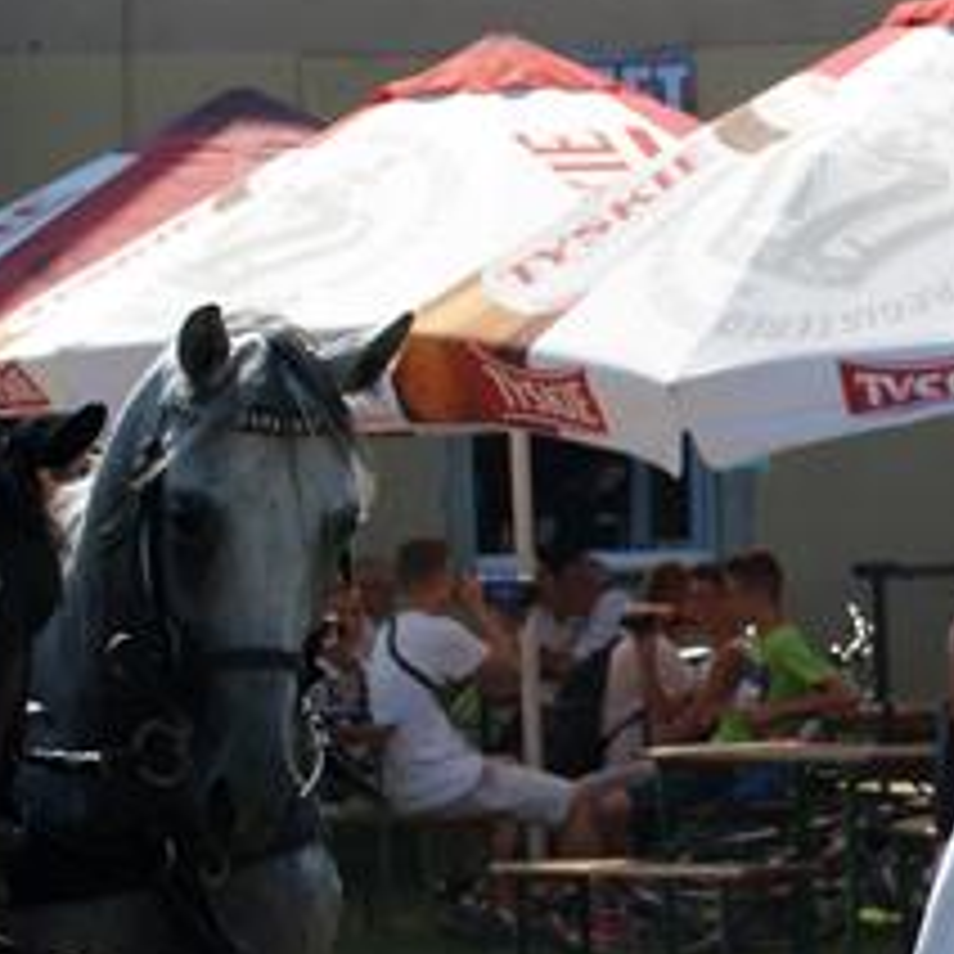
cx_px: 1418
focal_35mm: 241
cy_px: 382
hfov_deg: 7.2
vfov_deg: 7.3
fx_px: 7514
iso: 100
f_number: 8
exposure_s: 1/250
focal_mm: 50
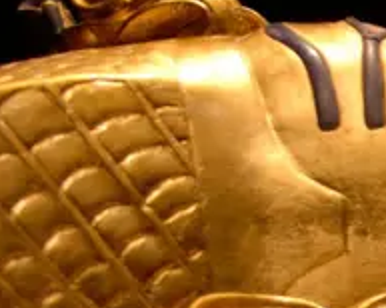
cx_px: 778
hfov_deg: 12.5
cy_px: 374
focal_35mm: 135
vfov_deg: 11.2
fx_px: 1542
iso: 100
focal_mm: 21
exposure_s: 1/8
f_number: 3.2
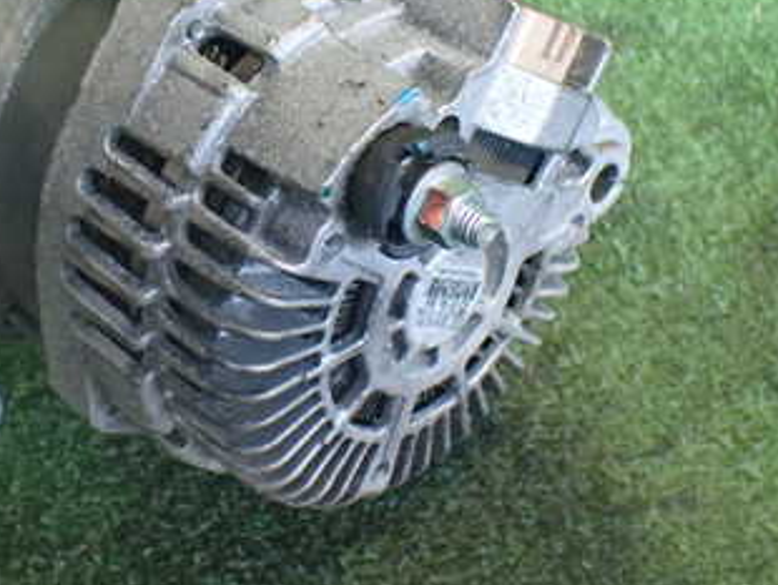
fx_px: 1305
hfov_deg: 32.6
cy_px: 126
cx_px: 191
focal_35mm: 58
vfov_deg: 24.9
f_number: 2.3
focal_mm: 5.4
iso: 800
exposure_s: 1/100
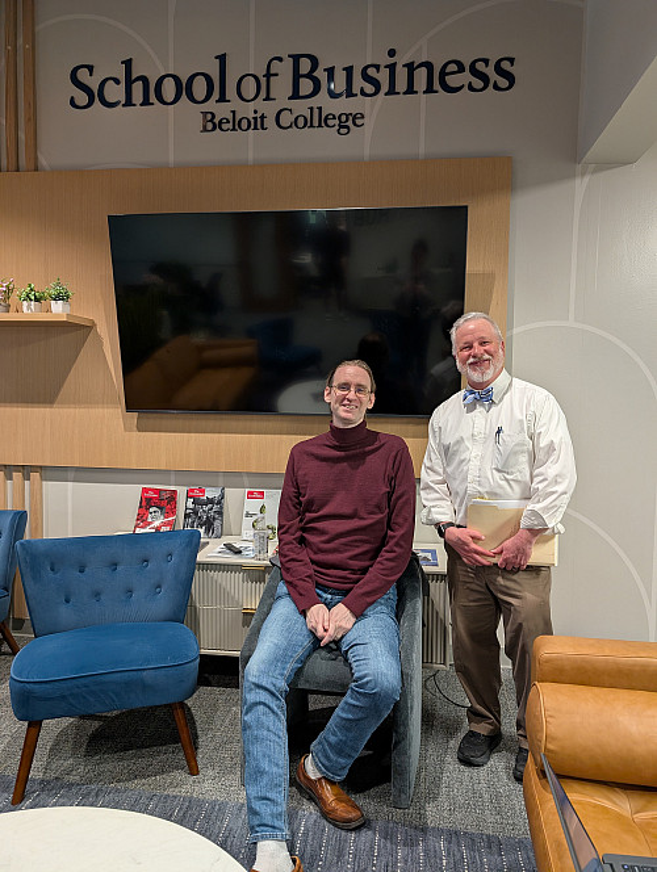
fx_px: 606
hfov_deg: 56.9
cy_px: 436
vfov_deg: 71.5
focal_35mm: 24
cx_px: 328
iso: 120
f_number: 1.68
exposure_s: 1/40
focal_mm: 6.9
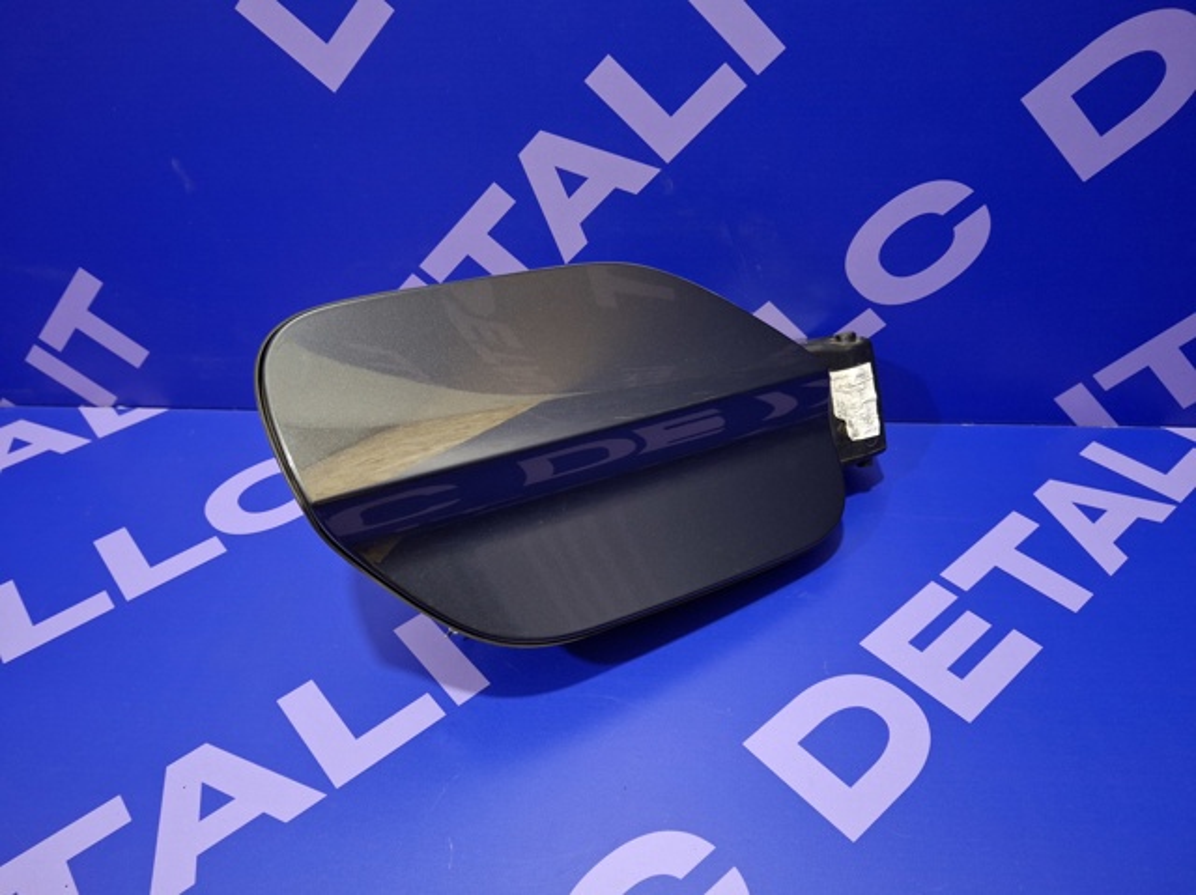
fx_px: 863
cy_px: 448
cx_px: 598
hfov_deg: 69.4
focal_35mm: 25
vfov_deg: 54.8
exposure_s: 1/33
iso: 200
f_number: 1.8
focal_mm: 4.69
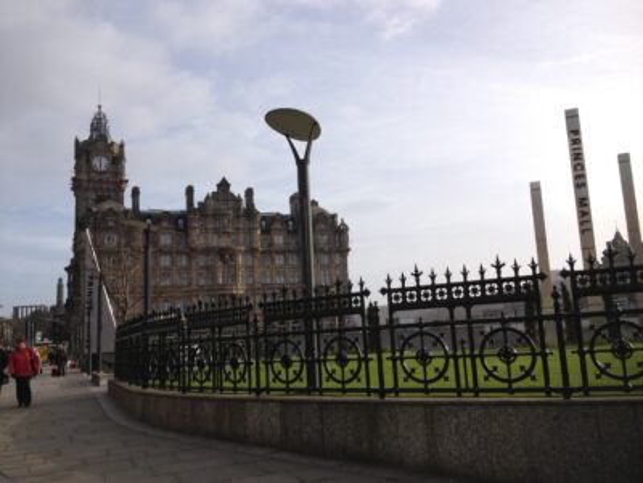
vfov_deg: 40.7
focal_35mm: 35
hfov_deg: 52.6
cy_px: 242
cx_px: 322
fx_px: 650
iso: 50
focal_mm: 4.28
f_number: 2.4
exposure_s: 1/1453
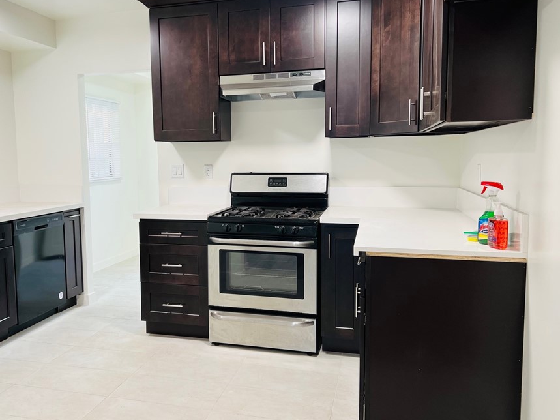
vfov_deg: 45.4
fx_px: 501
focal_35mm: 31
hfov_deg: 58.1
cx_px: 240
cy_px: 201
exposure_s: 1/60
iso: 80
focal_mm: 5.7
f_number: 1.5
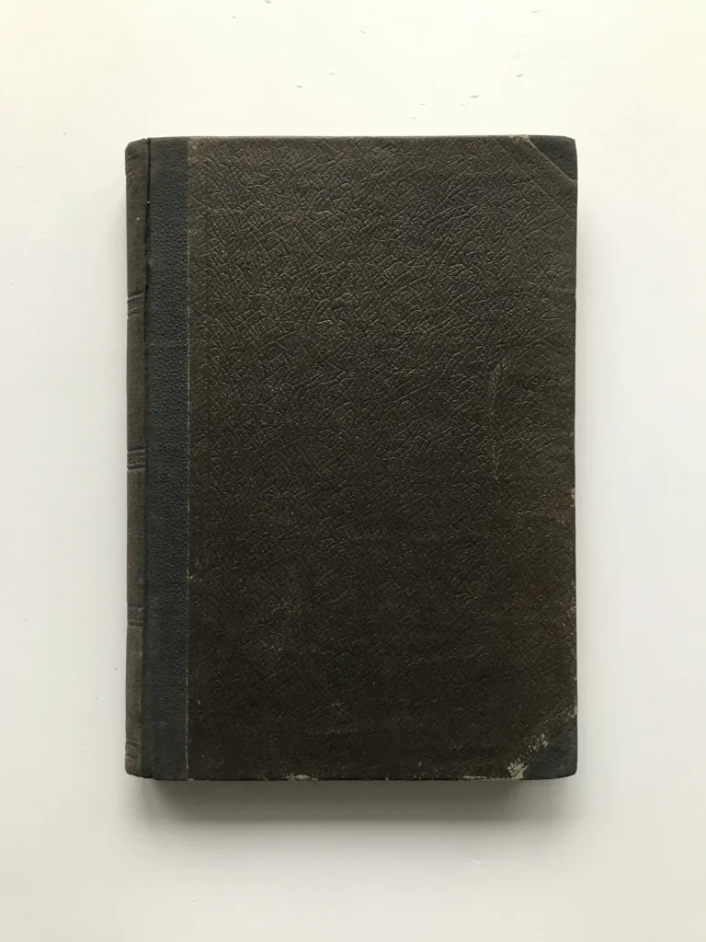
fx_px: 761
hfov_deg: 49.7
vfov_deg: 63.4
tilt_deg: -88.2
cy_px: 471
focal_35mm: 28
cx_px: 353
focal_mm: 3.99
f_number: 1.8
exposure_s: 1/25
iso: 32
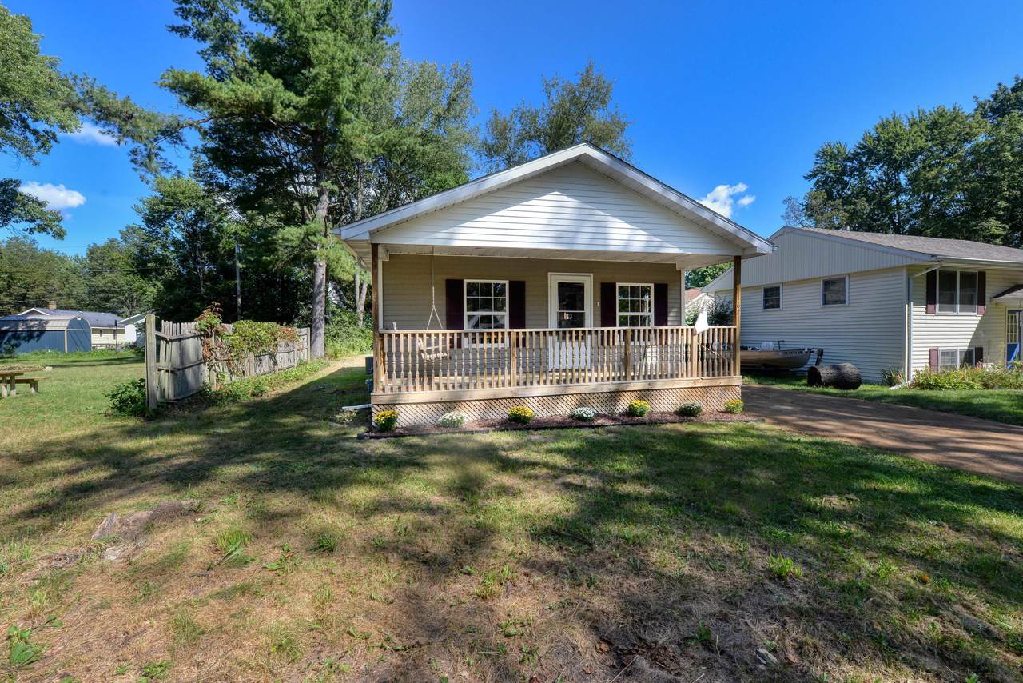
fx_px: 398
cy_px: 342
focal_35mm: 14
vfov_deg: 81.2
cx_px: 512
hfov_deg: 104.2
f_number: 9
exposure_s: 1/500
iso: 400
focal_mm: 14
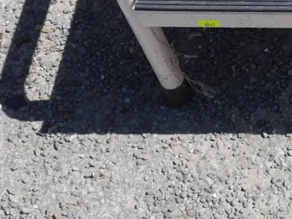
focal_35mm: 97
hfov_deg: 18.0
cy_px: 0
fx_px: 819
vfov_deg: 15.0
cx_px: 437
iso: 200
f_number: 6.3
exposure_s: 1/500
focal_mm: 16
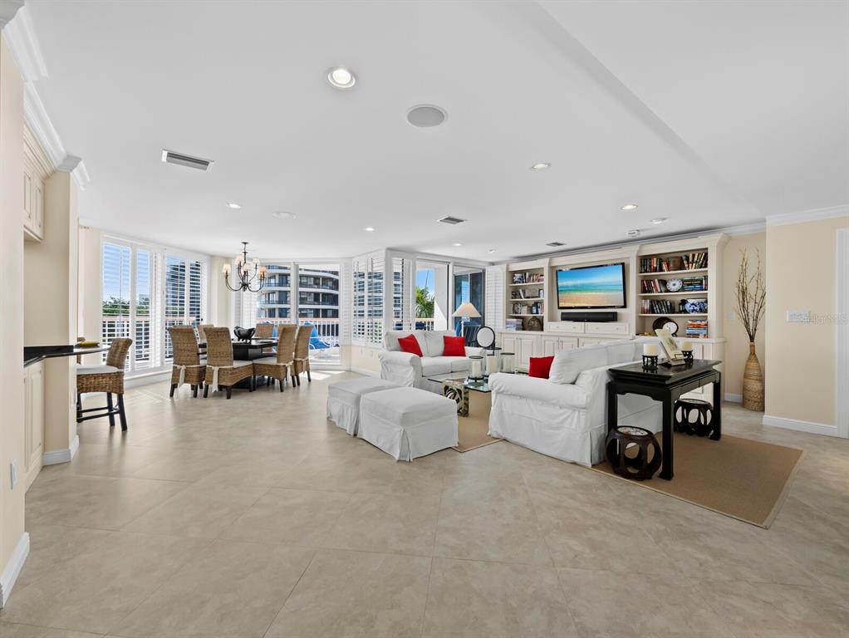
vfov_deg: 85.7
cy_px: 319
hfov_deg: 102.0
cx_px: 424
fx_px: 344
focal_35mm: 14
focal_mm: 7
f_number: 8
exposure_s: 1/20
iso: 400
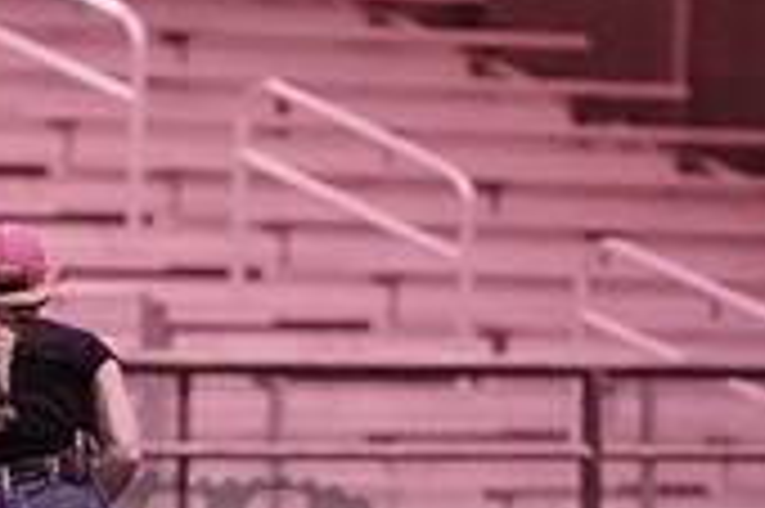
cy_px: 623
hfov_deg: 3.0
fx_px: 14478
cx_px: 18
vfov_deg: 2.0
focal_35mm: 682
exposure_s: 1/640
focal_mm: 200
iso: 25600
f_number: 2.8
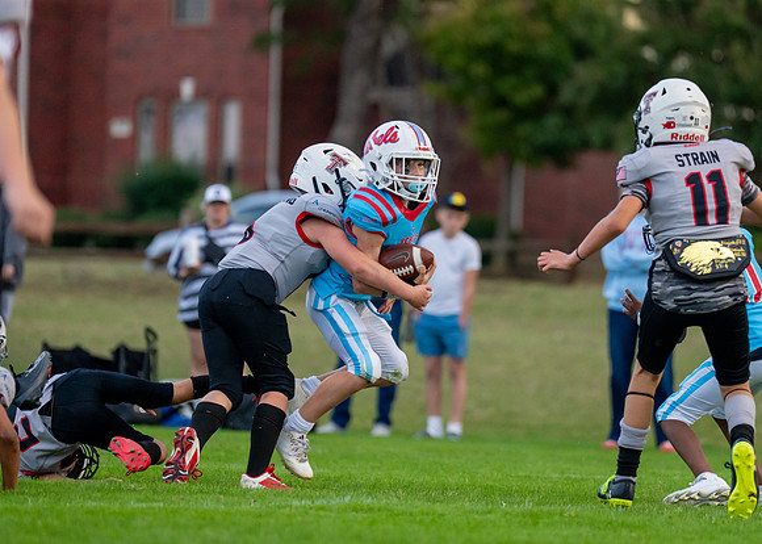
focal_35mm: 321
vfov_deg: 4.5
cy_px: 250
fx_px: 6935
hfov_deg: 6.3
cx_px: 447
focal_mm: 200
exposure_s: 1/1250
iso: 1000
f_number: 2.8
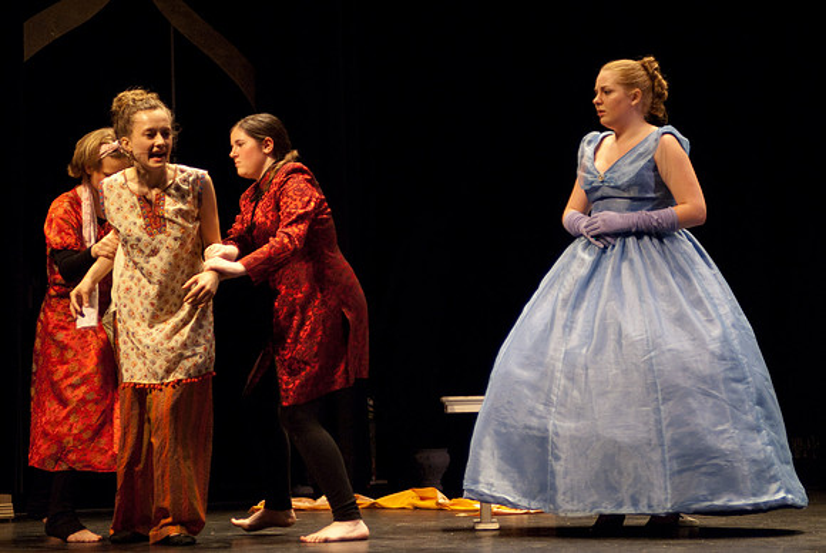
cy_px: 276
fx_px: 2584
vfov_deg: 12.2
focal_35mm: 112
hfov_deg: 18.2
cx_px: 413
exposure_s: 1/100
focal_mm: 75
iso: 800
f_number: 2.8
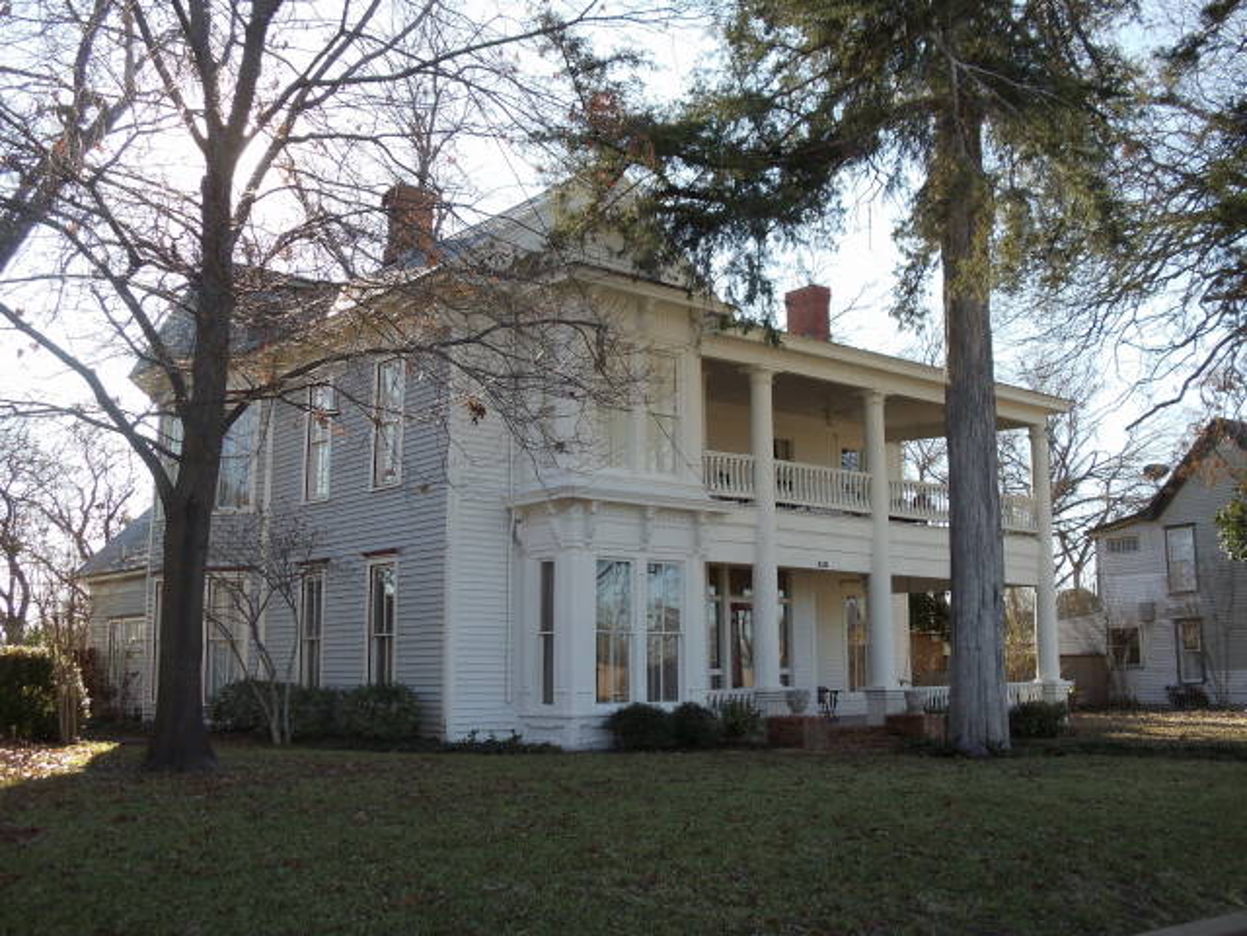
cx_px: 624
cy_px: 468
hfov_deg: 38.2
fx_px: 1801
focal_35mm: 50
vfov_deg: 29.1
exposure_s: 1/250
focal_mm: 6.81
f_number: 3.7
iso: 100
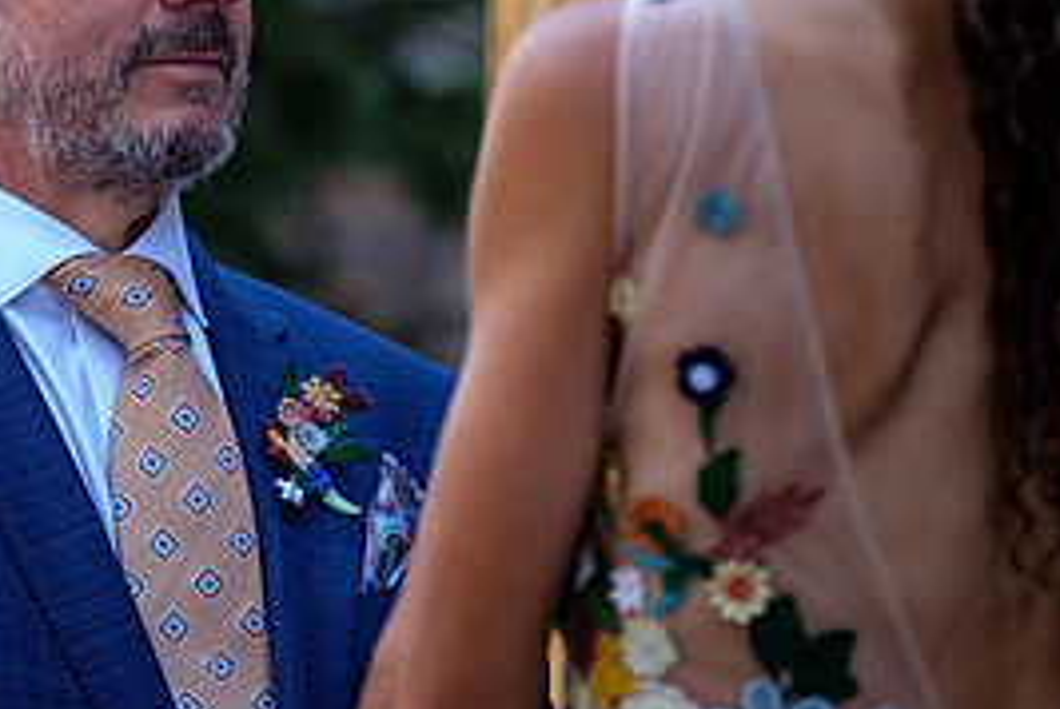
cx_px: 163
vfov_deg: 3.1
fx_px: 12970
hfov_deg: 4.7
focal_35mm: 440
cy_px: 125
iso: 800
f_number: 2.8
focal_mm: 134.4
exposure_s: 1/150
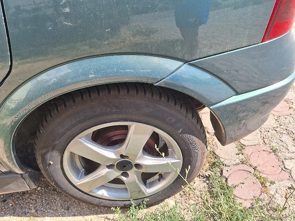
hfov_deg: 73.9
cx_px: 148
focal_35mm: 23
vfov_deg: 58.9
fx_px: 196
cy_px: 110
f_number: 1.8
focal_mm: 5.54
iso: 40
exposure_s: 1/1111
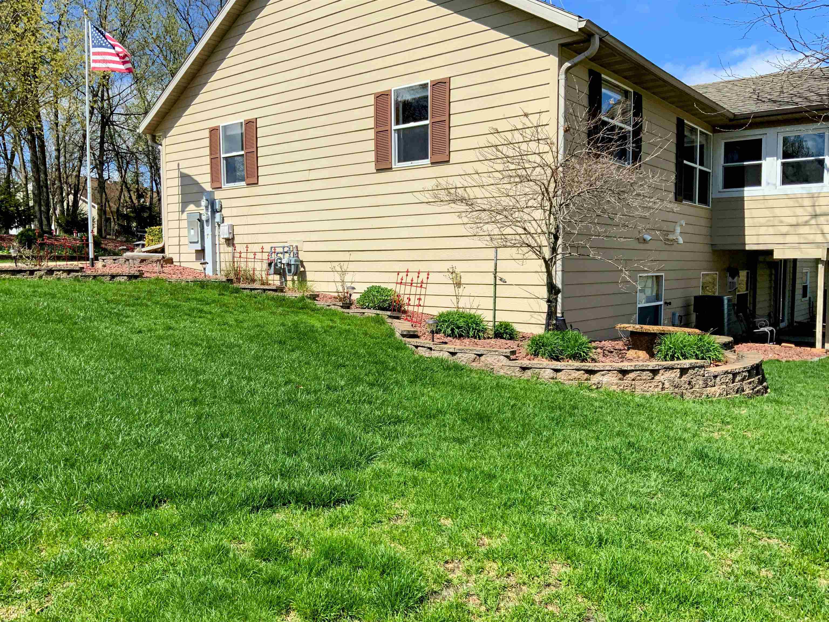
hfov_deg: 61.7
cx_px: 414
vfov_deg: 48.2
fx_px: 695
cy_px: 311
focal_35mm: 29
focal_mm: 3
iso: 20
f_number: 1.8
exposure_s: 1/2320
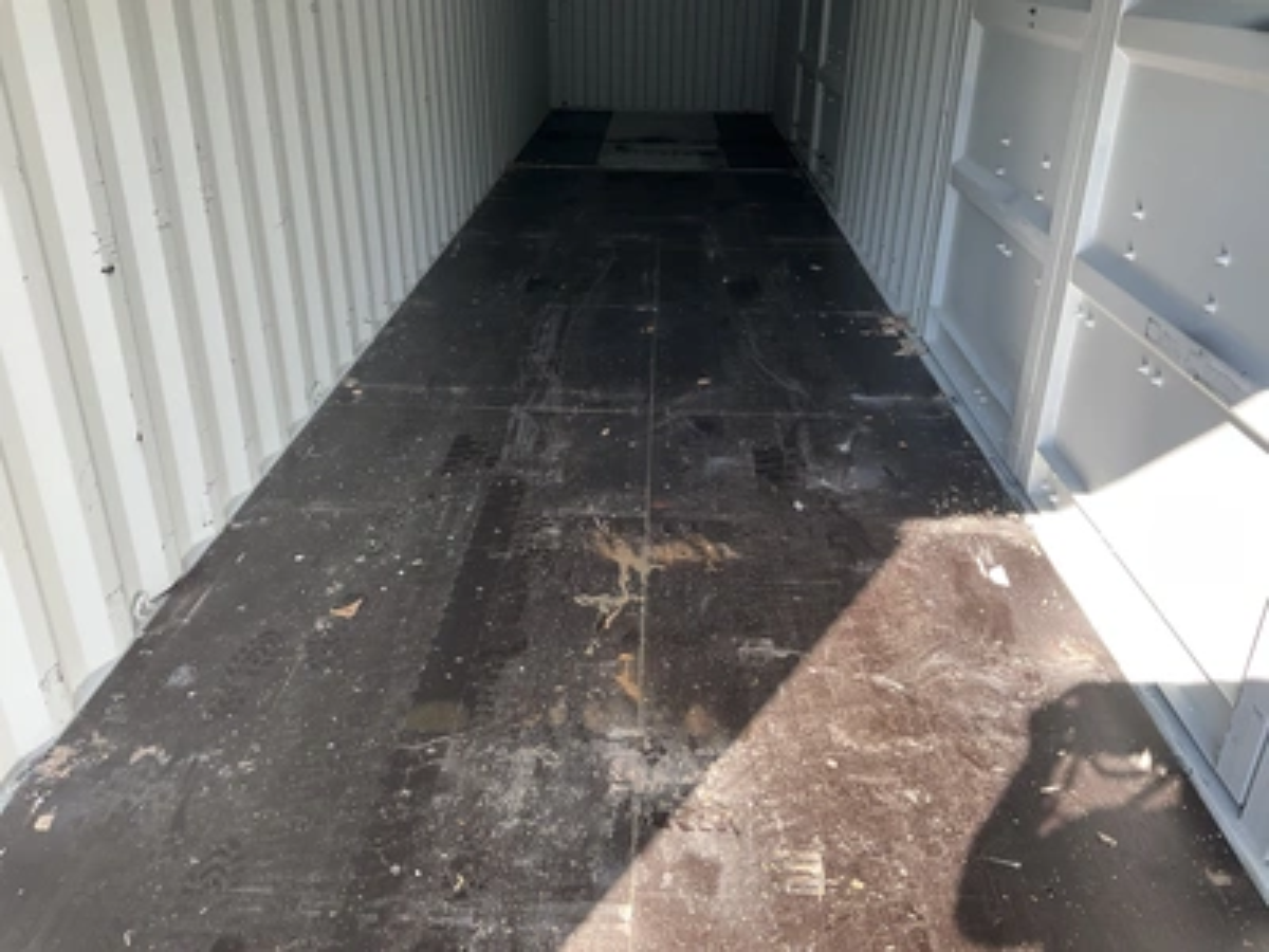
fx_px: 1063
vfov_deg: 48.2
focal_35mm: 29
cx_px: 634
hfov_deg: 61.7
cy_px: 476
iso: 20
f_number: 1.8
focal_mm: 3
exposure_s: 1/122
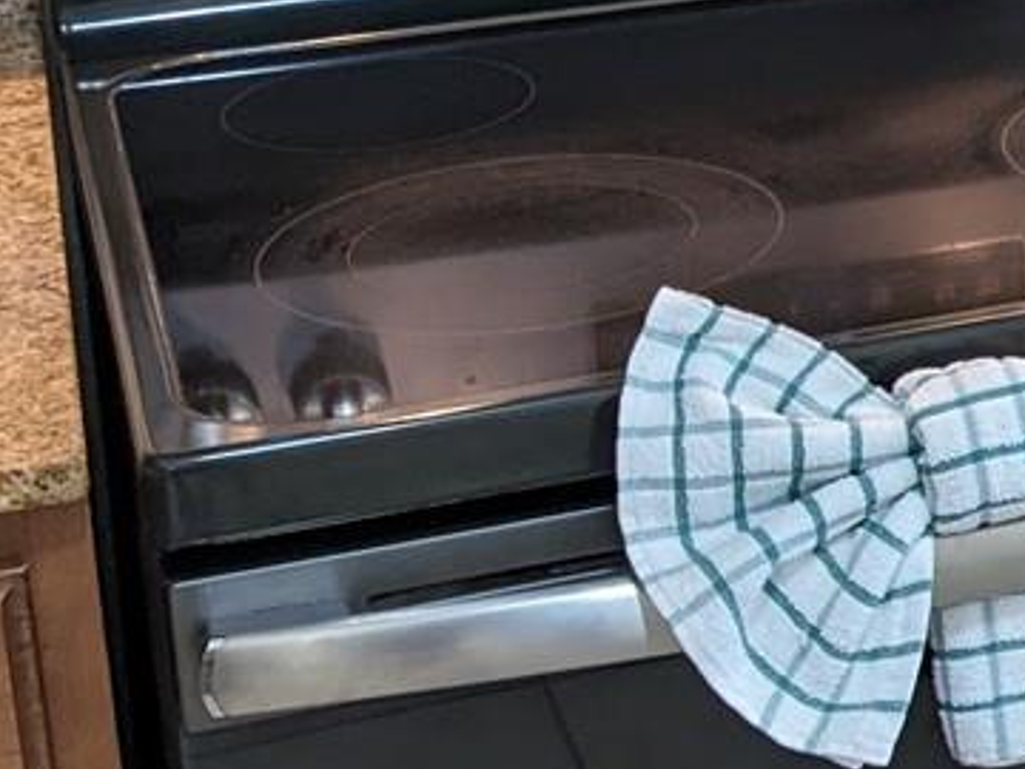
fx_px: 3553
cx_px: 1728
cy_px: -145
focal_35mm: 120
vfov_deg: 12.1
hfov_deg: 14.7
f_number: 1.73
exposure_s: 1/24
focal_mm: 4.38
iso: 109
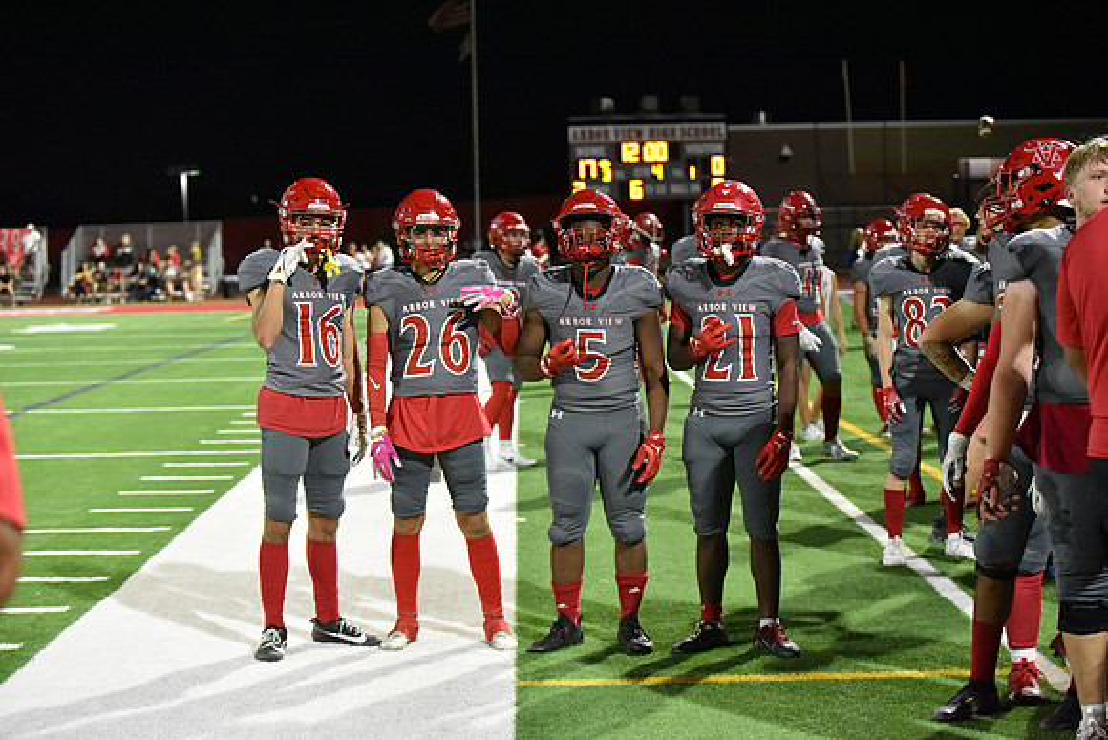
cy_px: 370
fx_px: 2155
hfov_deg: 28.8
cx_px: 554
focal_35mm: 70
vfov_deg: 19.5
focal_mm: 70
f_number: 2.8
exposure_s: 1/640
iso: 11400
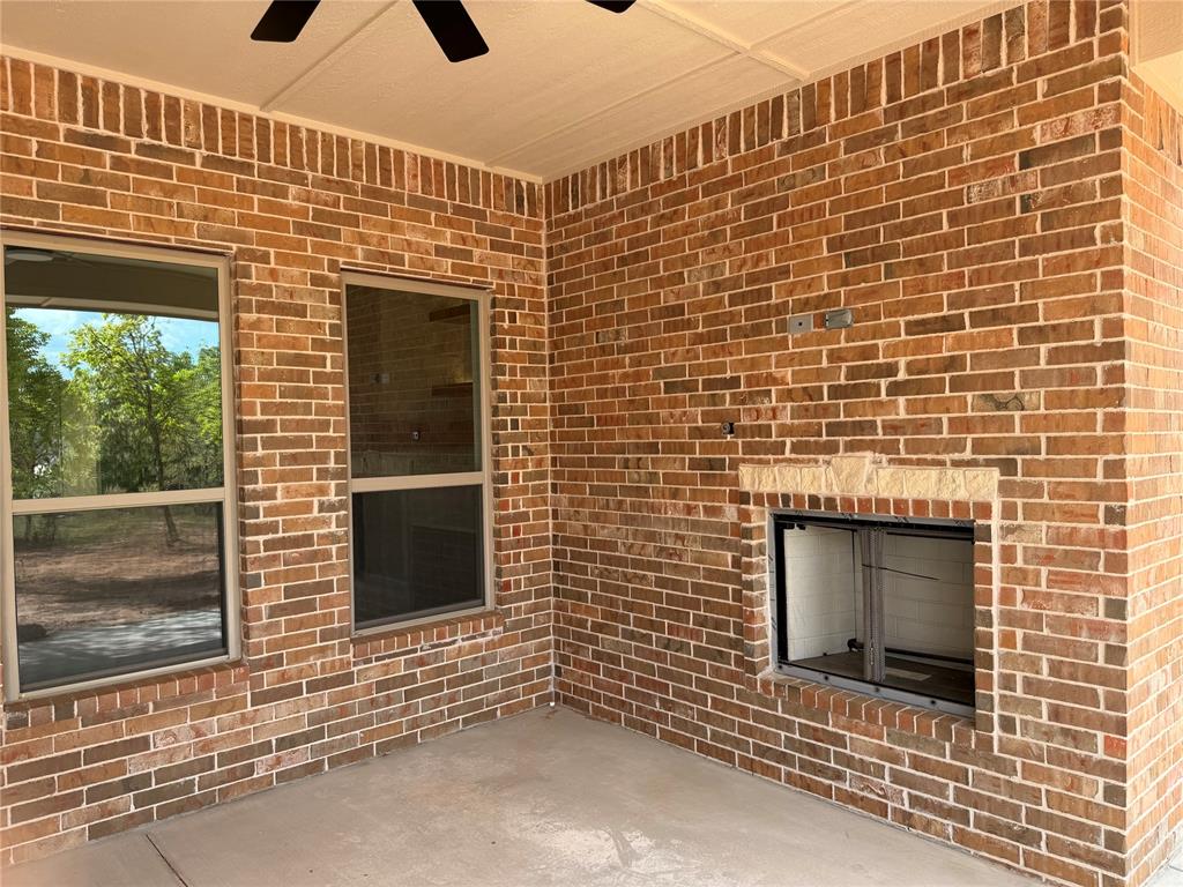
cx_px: 592
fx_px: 820
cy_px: 444
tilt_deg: -0.4
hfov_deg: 71.6
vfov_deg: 56.8
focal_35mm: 24
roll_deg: +1.2
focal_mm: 6.76
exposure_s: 1/456
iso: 80
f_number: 1.78
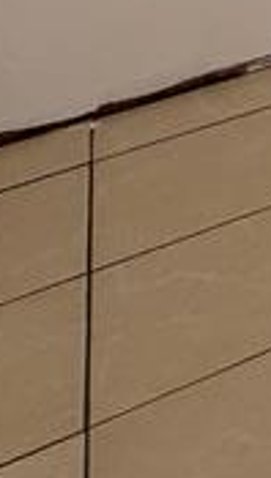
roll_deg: +1.5
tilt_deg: -3.6
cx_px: 1010
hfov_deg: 8.6
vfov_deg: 17.4
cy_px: -473
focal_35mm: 89
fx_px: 1132
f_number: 2.2
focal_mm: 2.22
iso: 200
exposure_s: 1/120
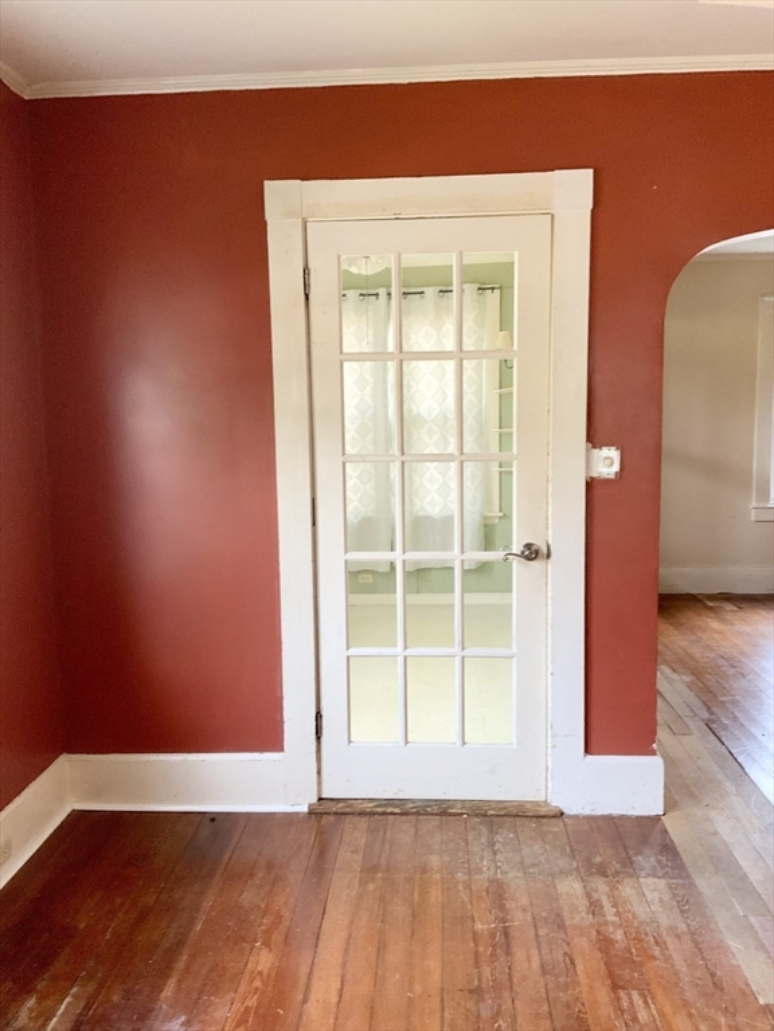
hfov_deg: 48.2
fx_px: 865
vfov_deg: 61.7
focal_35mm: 29
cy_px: 516
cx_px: 387
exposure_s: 1/60
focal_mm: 3
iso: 125
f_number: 1.8
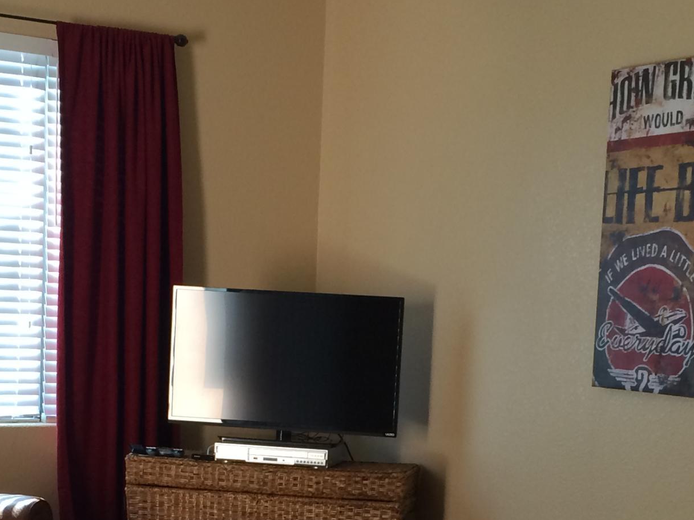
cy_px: 466
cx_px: 376
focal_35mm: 74
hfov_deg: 26.3
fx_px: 1484
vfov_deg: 19.5
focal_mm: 4.12
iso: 40
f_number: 2.2
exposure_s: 1/30
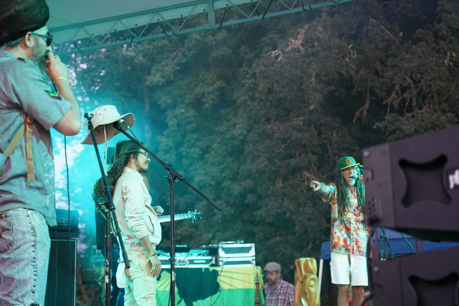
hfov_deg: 25.7
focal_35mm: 79
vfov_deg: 17.3
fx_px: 1007
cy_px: 153
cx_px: 230
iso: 4000
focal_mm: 79
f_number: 4
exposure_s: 1/160
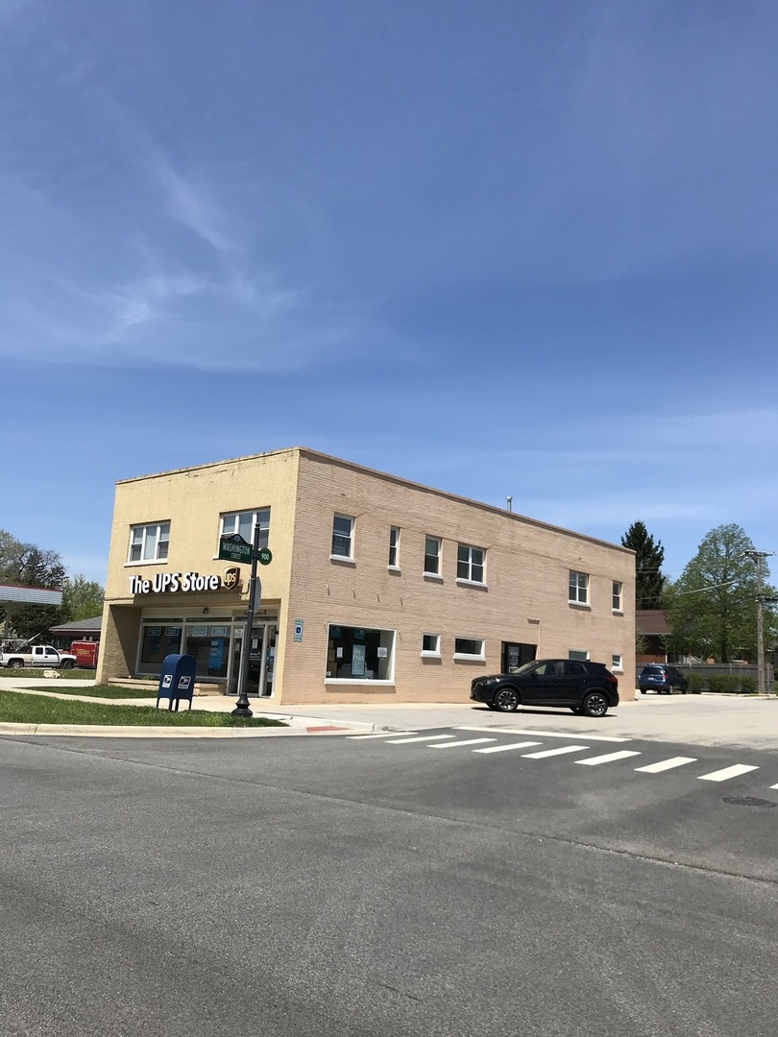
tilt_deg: +11.8
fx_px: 839
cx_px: 389
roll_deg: -3.3
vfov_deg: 63.4
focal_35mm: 28
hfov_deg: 49.7
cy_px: 518
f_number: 1.8
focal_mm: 3.99
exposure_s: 1/3096
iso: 20
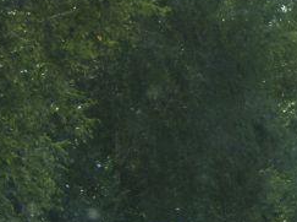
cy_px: 170
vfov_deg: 5.3
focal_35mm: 280
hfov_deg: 7.0
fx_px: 2396
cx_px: 383
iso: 100
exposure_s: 1/451
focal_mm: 14.1
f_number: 4.2
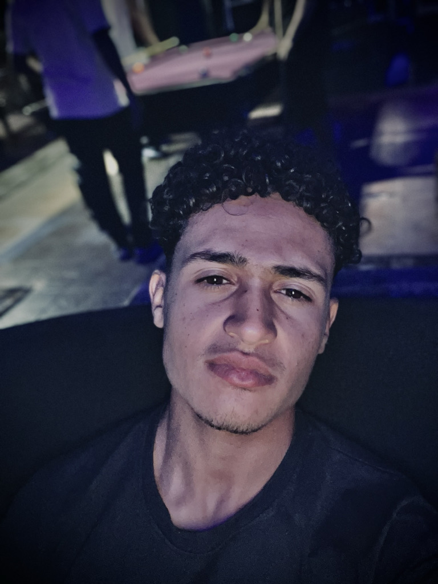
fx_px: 506
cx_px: 219
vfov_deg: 60.0
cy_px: 292
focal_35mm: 30
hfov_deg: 46.8
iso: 400
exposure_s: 1/20
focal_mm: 2.71
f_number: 2.2
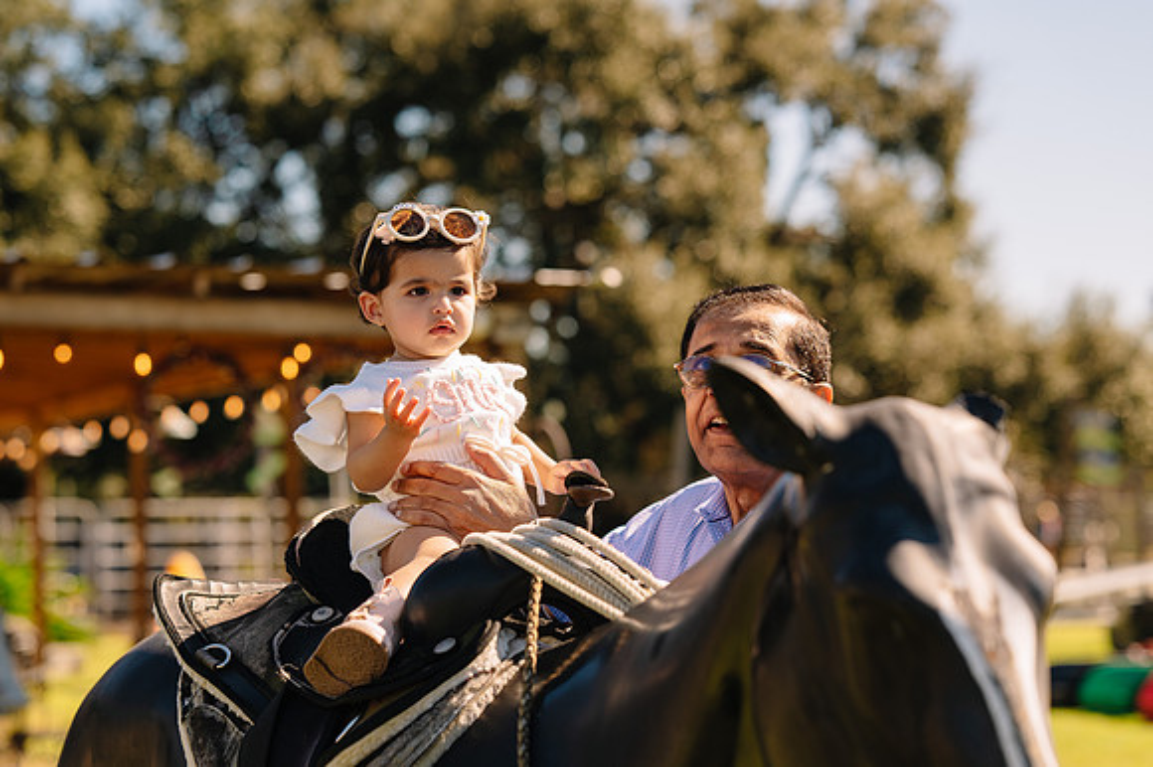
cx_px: 576
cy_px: 384
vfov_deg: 16.1
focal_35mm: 85
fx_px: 2721
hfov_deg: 23.9
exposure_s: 1/2000
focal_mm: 85
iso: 160
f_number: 3.2
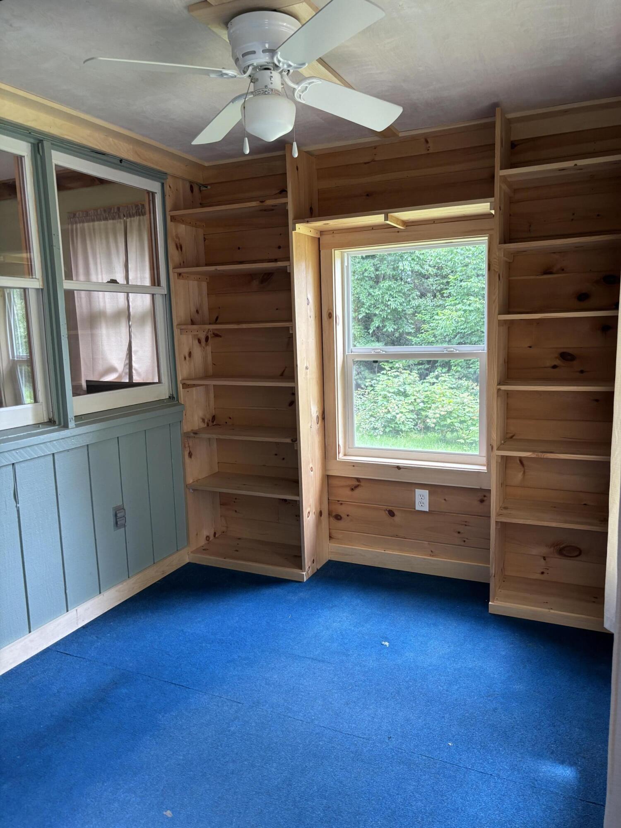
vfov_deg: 67.3
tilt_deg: -6.2
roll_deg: +0.6
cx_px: 310
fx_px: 622
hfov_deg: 53.1
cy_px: 414
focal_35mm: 26
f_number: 1.6
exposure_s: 1/88
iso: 125
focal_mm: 5.96
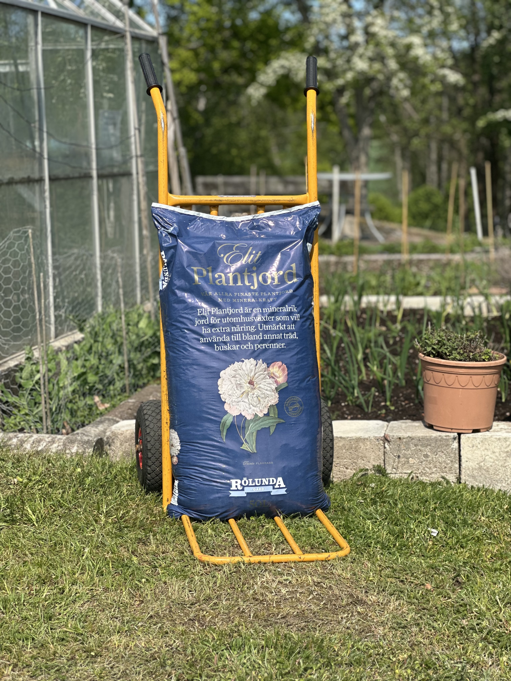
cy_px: 340
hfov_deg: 19.1
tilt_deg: -6.3
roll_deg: +0.7
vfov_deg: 25.3
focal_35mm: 77
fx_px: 1516
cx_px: 256
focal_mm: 9
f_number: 2.8
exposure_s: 1/622
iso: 32
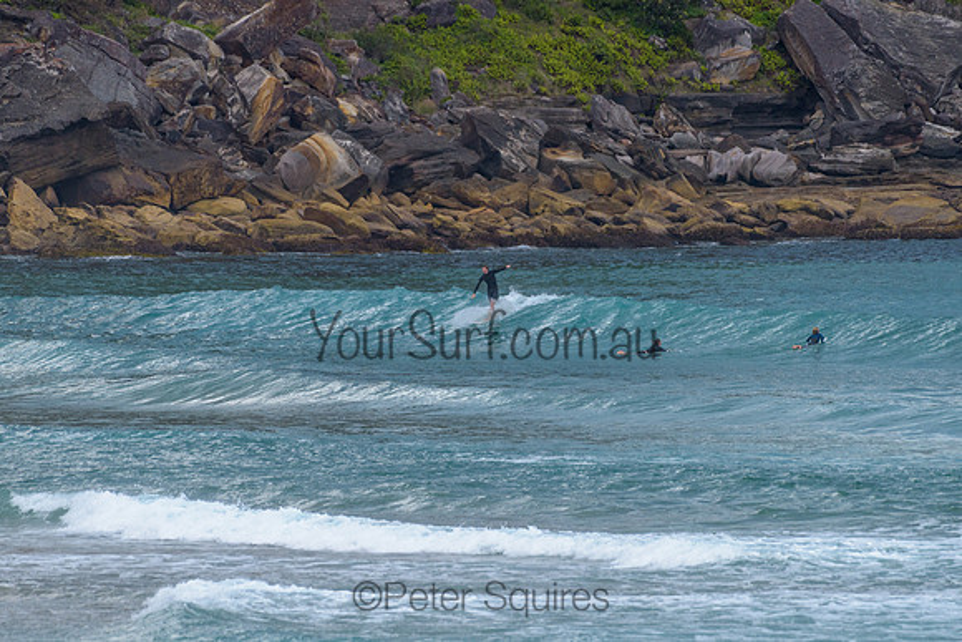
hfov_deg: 3.4
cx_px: 468
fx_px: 16388
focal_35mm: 613
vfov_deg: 2.2
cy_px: 312
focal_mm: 500
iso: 400
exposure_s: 1/2000
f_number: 5.6
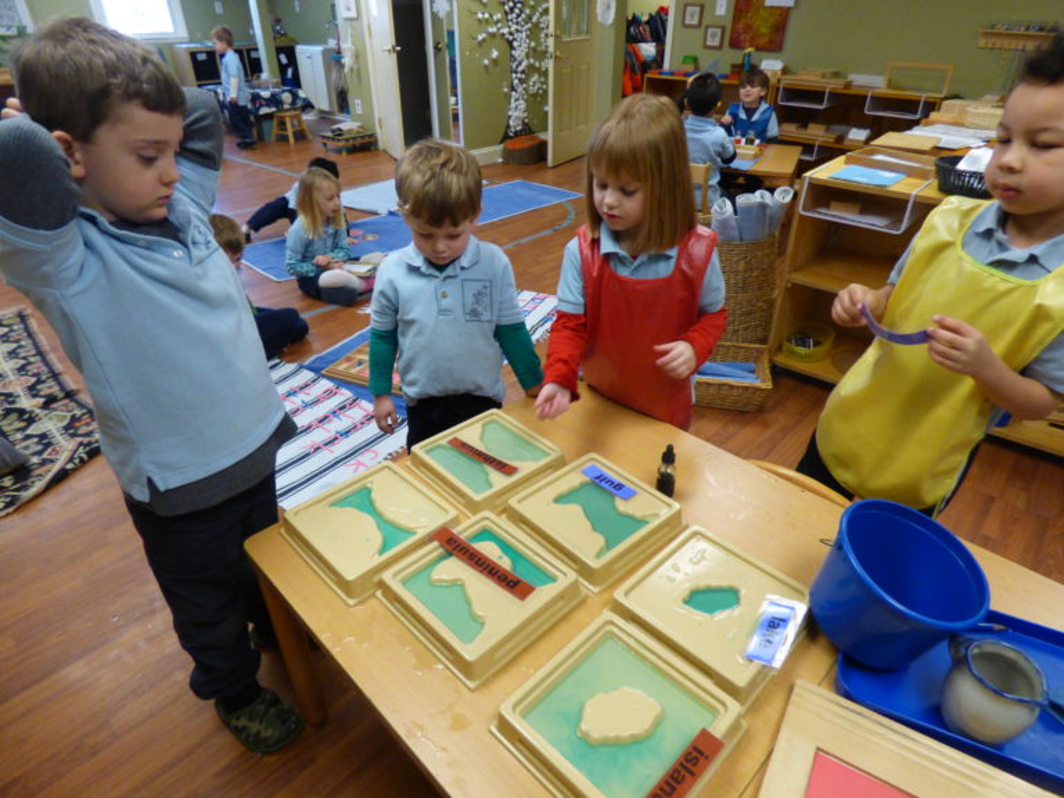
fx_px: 615
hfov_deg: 81.7
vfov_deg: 66.0
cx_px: 532
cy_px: 399
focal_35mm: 20
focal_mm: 3.58
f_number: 2.8
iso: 400
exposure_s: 1/60
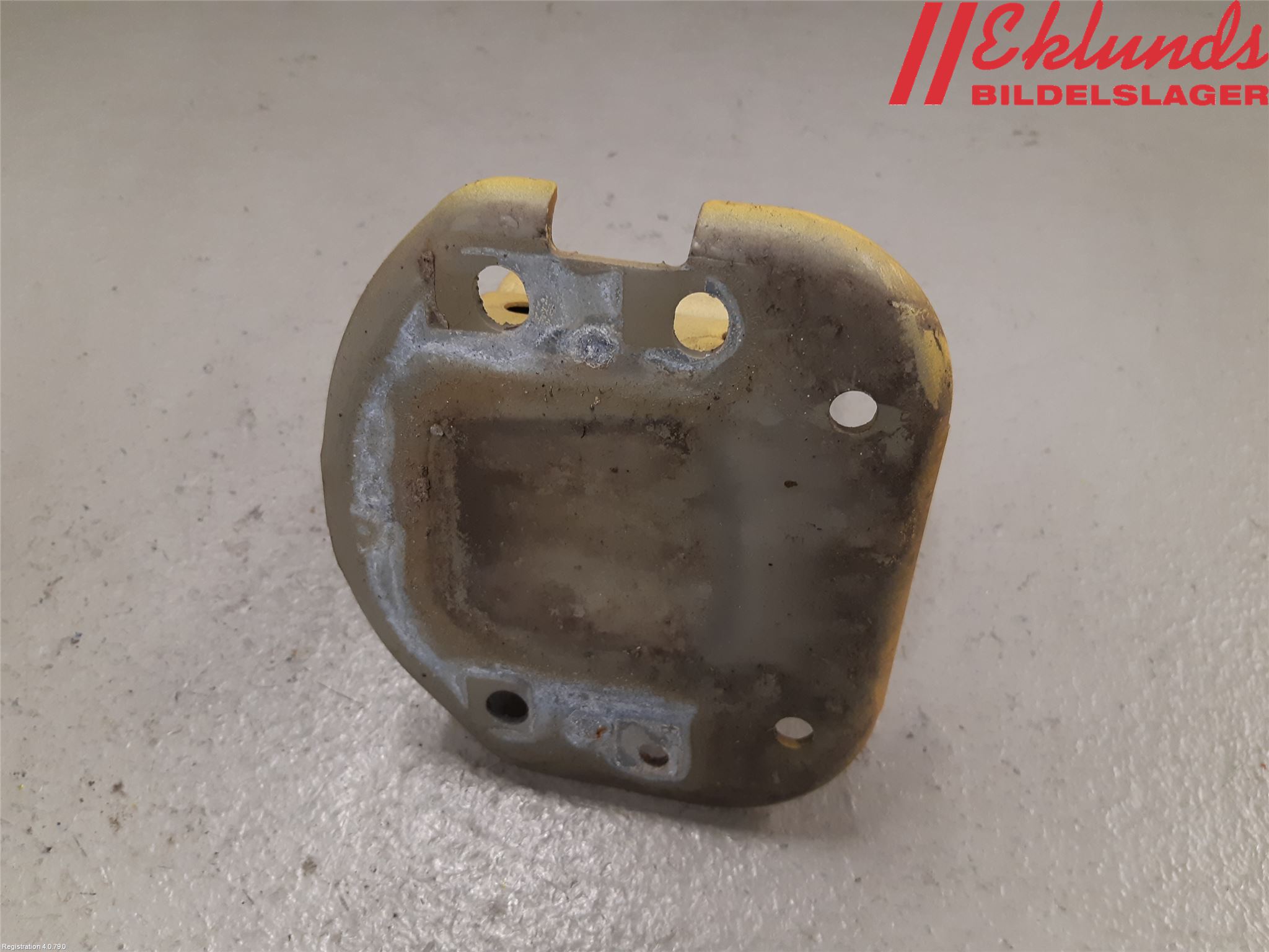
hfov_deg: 67.3
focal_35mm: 26
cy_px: 476
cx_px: 634
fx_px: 953
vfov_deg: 53.1
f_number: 1.7
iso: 100
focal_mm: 3.93
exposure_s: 1/50
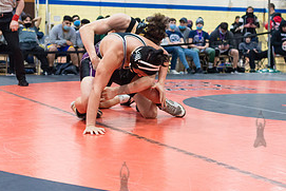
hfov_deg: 27.0
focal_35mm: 75
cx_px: 123
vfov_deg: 18.2
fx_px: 596
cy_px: 78
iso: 4000
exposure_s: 1/400
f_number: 3.5
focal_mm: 35
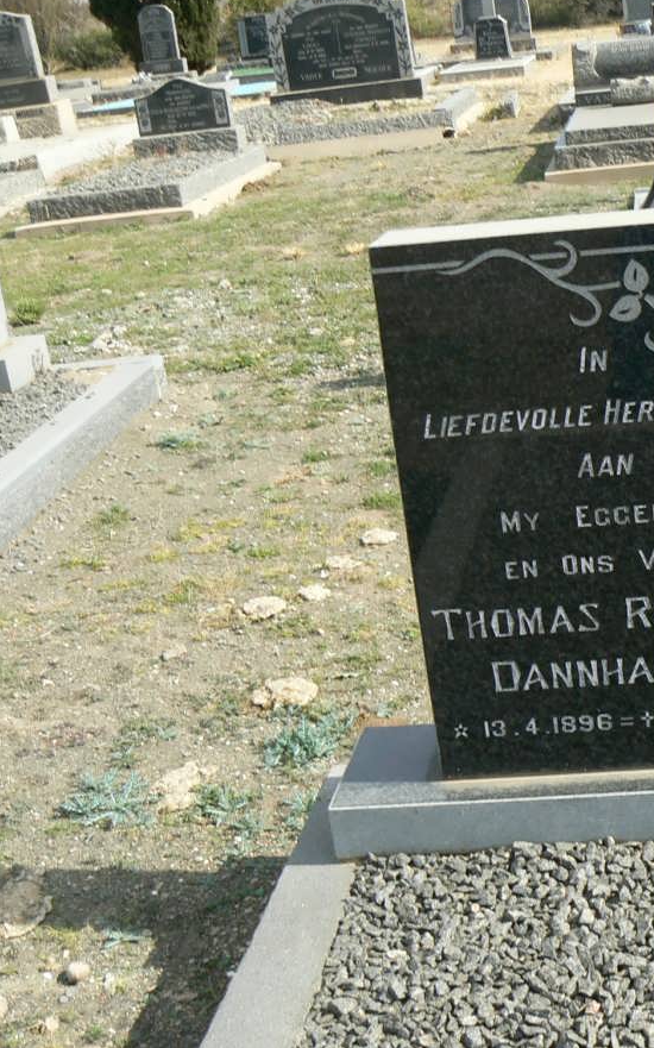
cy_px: 520
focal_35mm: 52
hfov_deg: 23.8
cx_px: 654
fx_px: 1484
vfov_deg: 38.9
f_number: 5.6
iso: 80
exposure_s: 1/250
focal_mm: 6
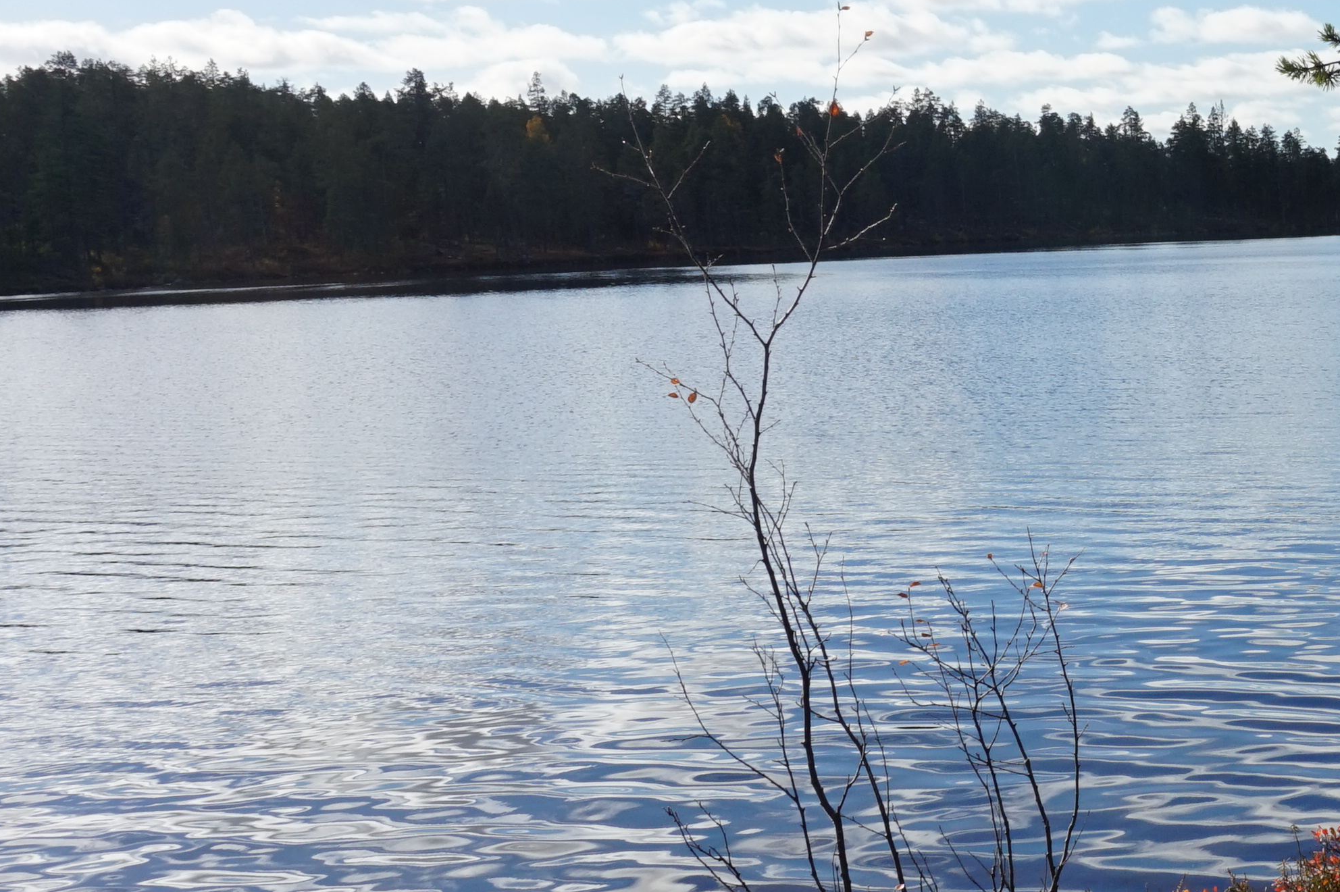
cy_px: 434
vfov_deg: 20.6
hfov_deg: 28.1
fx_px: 2456
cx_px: 1439
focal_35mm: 66
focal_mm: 16
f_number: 13
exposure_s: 1/160
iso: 100
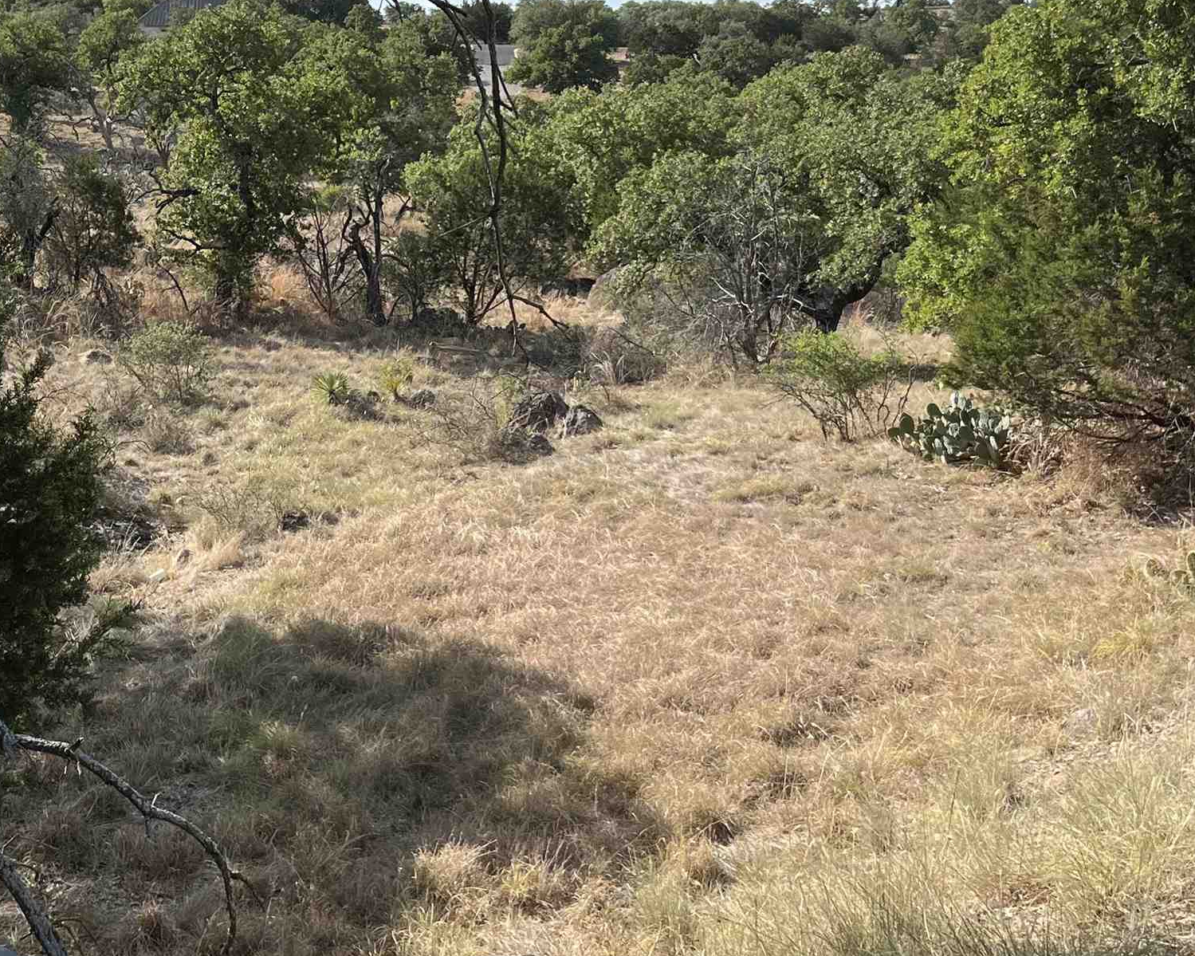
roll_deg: +1.1
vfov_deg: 29.1
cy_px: 415
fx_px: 1839
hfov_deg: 35.7
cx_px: 412
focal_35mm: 52
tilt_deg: -11.4
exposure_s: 1/6211
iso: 50
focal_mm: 5.7
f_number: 1.5
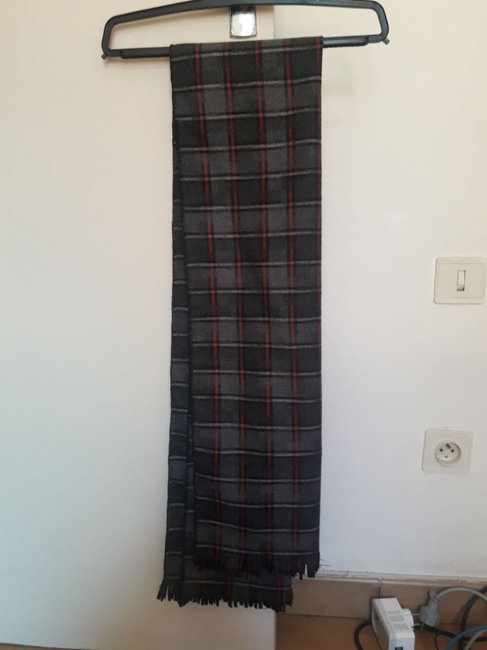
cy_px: 325
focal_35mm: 28
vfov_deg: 63.4
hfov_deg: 49.8
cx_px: 244
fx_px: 525
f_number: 1.9
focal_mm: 3.7
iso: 100
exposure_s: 1/33
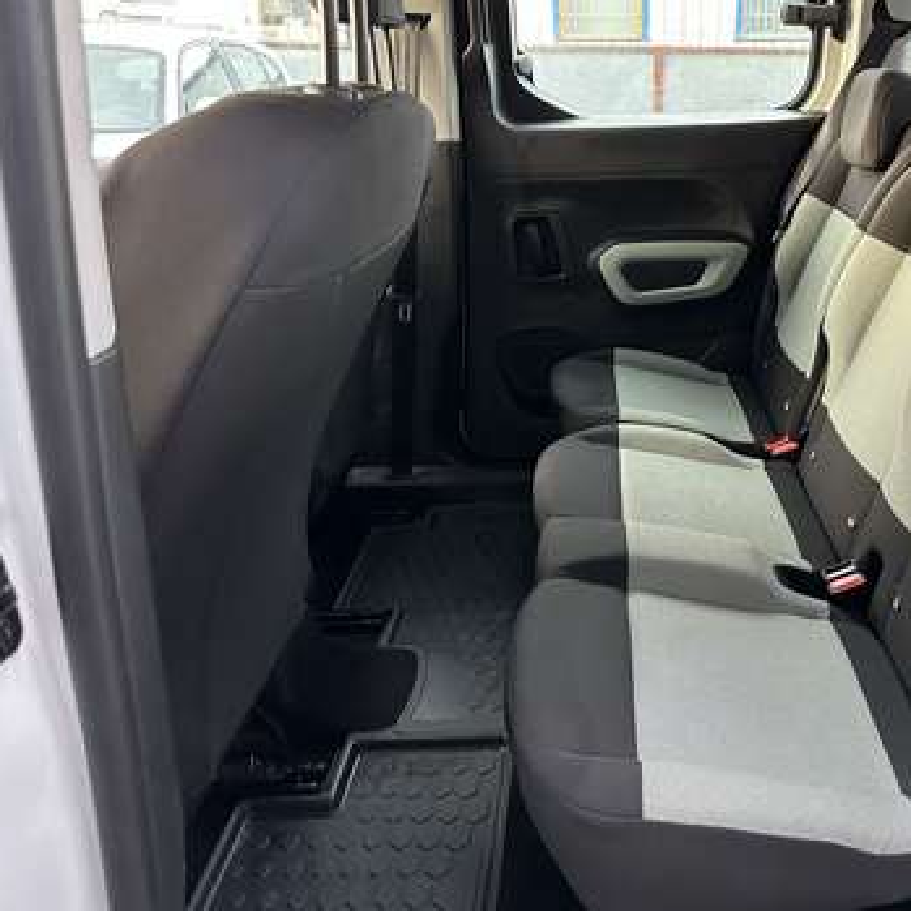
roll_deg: -0.1
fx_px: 923
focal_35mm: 31
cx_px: 640
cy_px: 450
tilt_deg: -23.4
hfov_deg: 51.1
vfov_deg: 52.5
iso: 800
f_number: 1.78
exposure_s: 1/60
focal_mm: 6.86
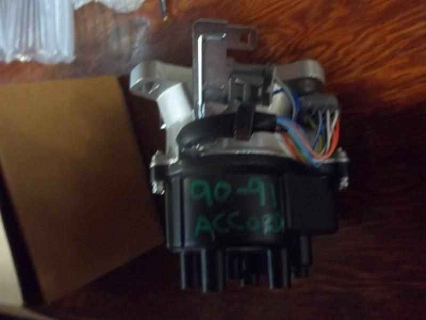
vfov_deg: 42.9
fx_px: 406
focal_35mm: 33
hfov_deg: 55.4
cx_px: 213
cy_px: 160
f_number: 3.3
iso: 400
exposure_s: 1/8
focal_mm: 5.9
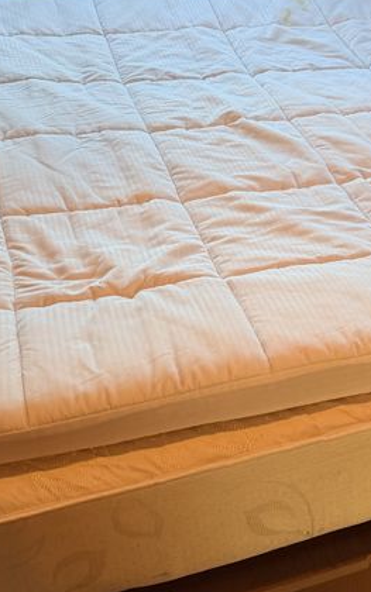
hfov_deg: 20.0
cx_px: 415
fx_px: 1002
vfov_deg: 32.6
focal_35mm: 62
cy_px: 186
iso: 200
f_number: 1.78
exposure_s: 1/79
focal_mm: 6.76
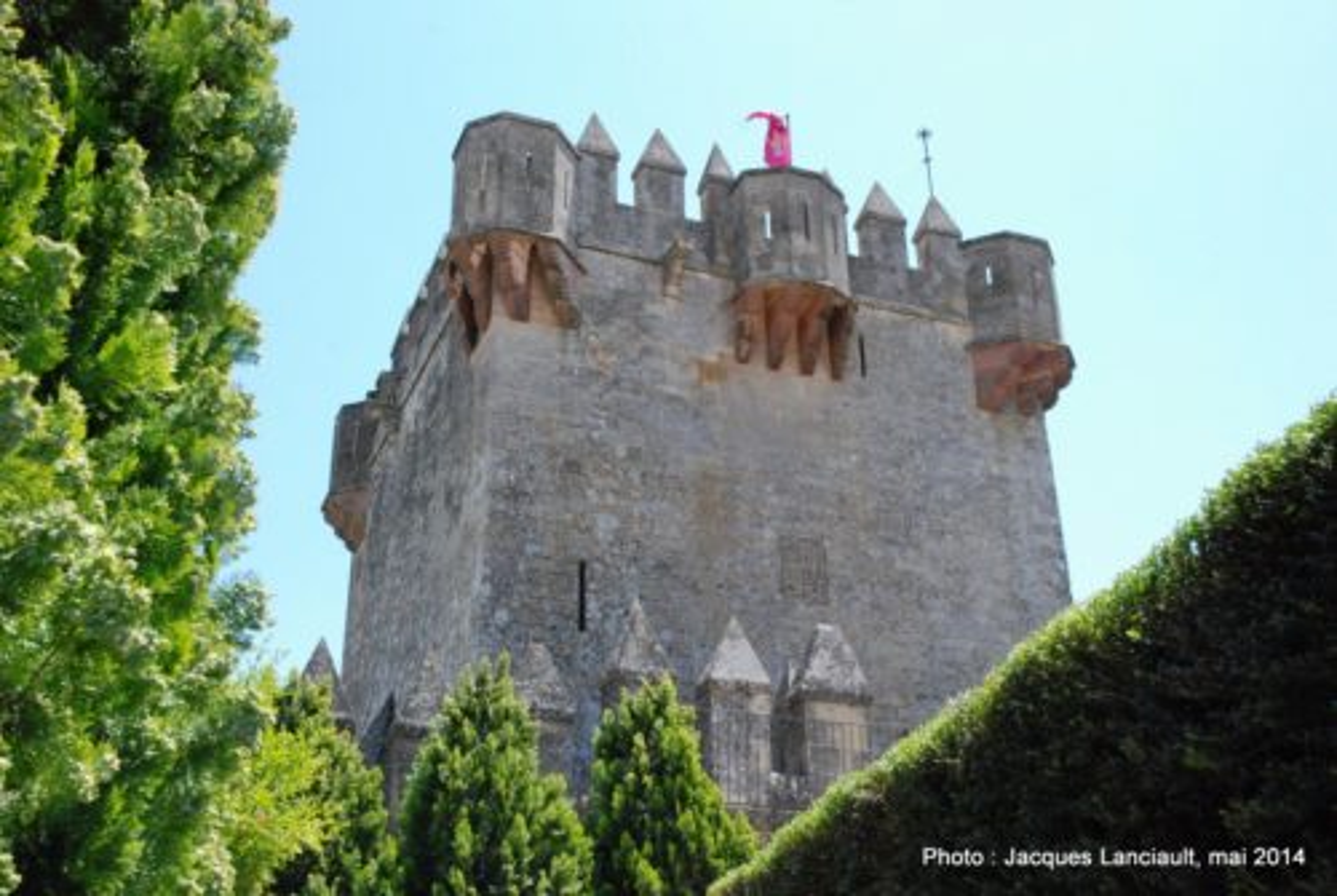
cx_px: 668
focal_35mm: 40
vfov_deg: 33.1
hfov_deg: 47.9
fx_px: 1506
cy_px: 448
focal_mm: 27
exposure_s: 1/640
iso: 1600
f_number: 13
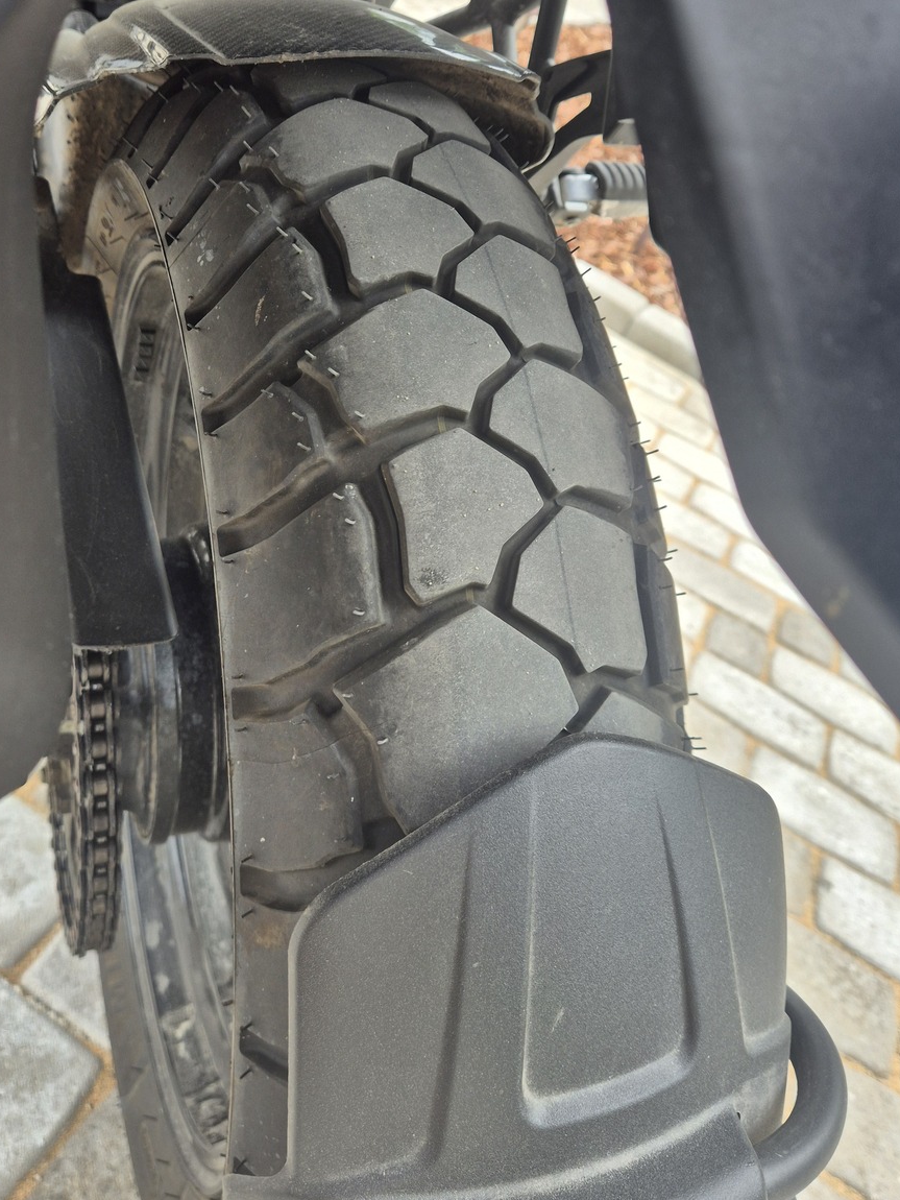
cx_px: 446
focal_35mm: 32
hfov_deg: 44.2
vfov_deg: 56.4
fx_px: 1109
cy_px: 484
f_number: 1.8
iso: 25
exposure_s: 1/346
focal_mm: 5.4
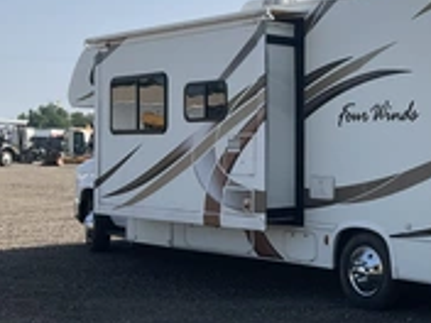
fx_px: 822
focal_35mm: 66
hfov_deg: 27.1
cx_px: 468
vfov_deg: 22.2
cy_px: 137
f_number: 1.8
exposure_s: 1/2538
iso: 25
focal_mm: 3
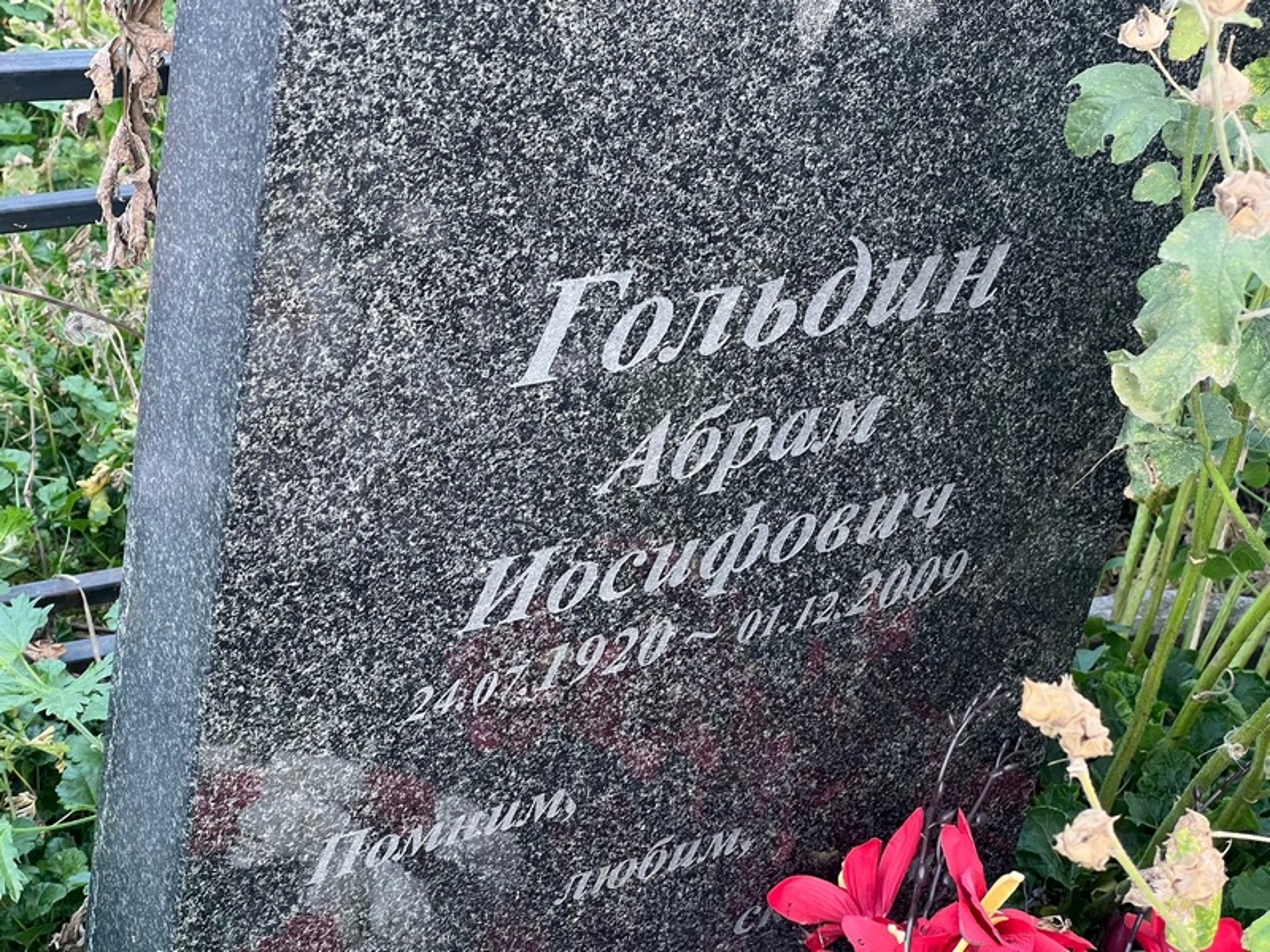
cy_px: 476
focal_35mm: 77
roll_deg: -13.6
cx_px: 635
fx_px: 2825
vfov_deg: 19.1
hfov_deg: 25.3
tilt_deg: -33.3
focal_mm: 9
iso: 160
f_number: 2.8
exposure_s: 1/99
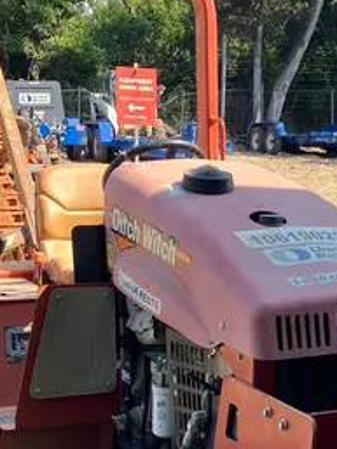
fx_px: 1038
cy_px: 422
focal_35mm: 80
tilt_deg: -16.8
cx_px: 255
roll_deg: -0.7
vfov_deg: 23.6
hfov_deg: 18.3
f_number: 1.8
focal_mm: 3.99
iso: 32
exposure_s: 1/354
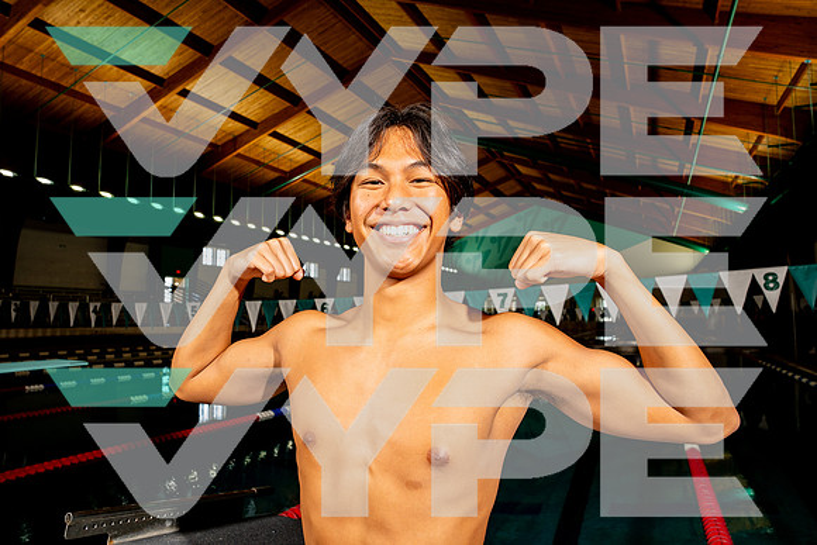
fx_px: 545
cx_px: 408
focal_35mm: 24
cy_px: 272
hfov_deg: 73.7
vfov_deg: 53.2
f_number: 7.1
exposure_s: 1/125
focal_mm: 24
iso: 500
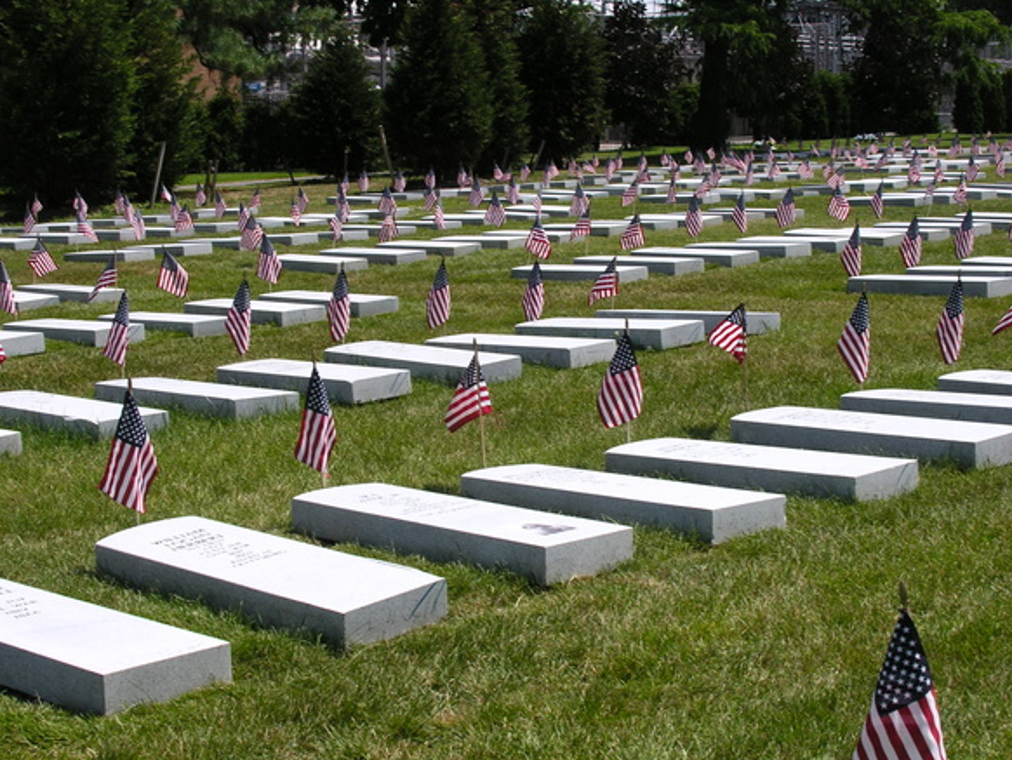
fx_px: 1989
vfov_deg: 21.6
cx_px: 529
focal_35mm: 68
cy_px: 402
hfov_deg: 28.5
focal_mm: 12.7
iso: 50
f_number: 7.8
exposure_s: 1/181
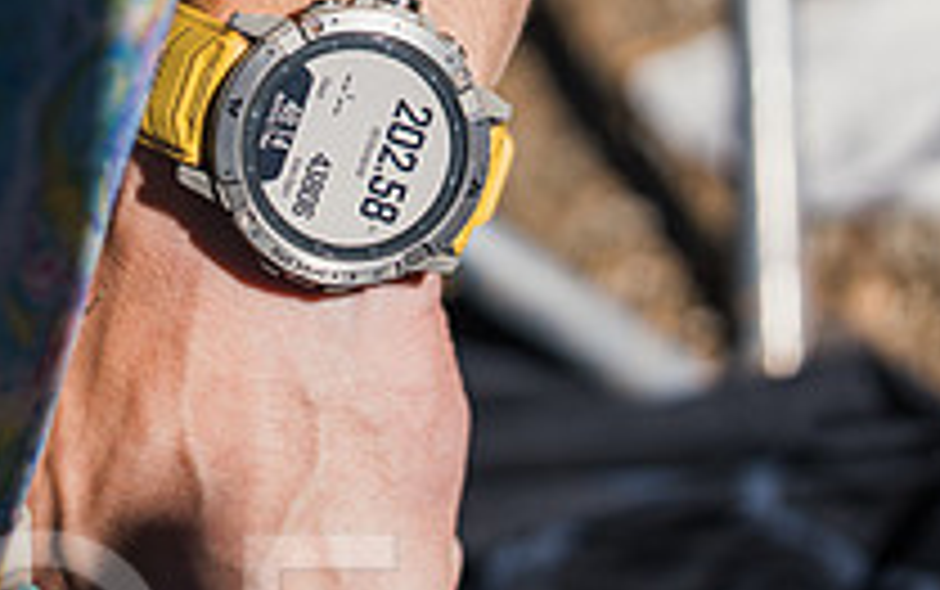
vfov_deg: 5.7
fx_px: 5871
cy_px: 146
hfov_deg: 9.0
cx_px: -247
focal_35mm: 229
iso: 100
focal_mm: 79
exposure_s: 1/4000
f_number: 2
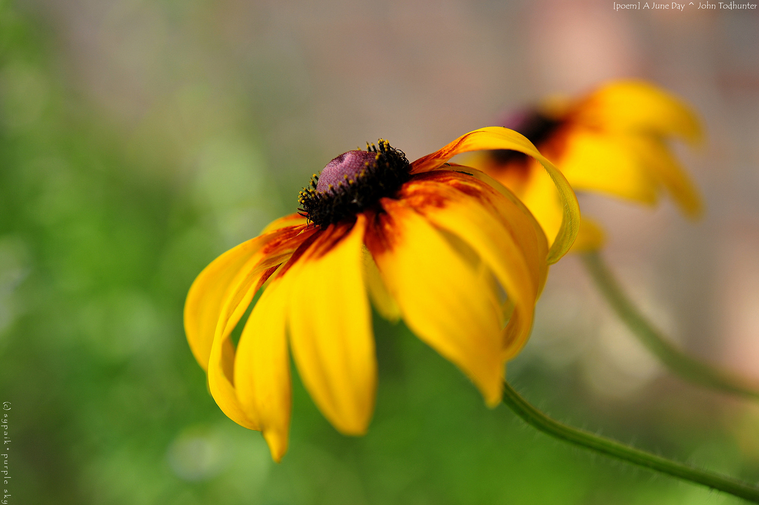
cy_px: 252
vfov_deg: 22.6
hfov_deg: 33.4
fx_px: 1264
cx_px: 380
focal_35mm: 60
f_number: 4
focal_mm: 60
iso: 200
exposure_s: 1/250
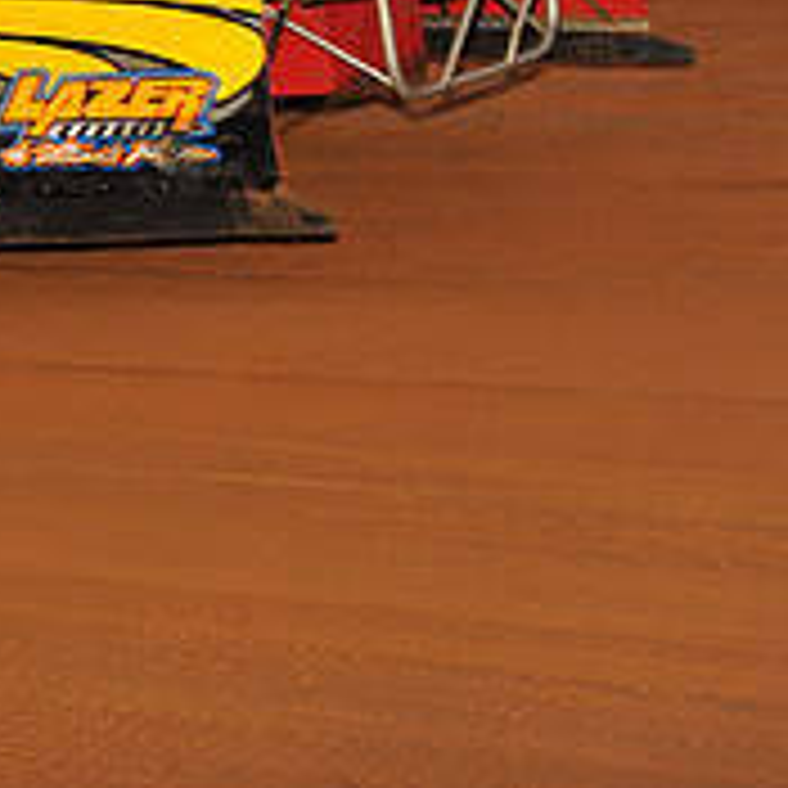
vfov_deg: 9.9
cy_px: -77
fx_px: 4507
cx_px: -459
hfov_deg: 9.7
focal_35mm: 175
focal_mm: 62
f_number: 7.1
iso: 800
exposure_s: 1/320
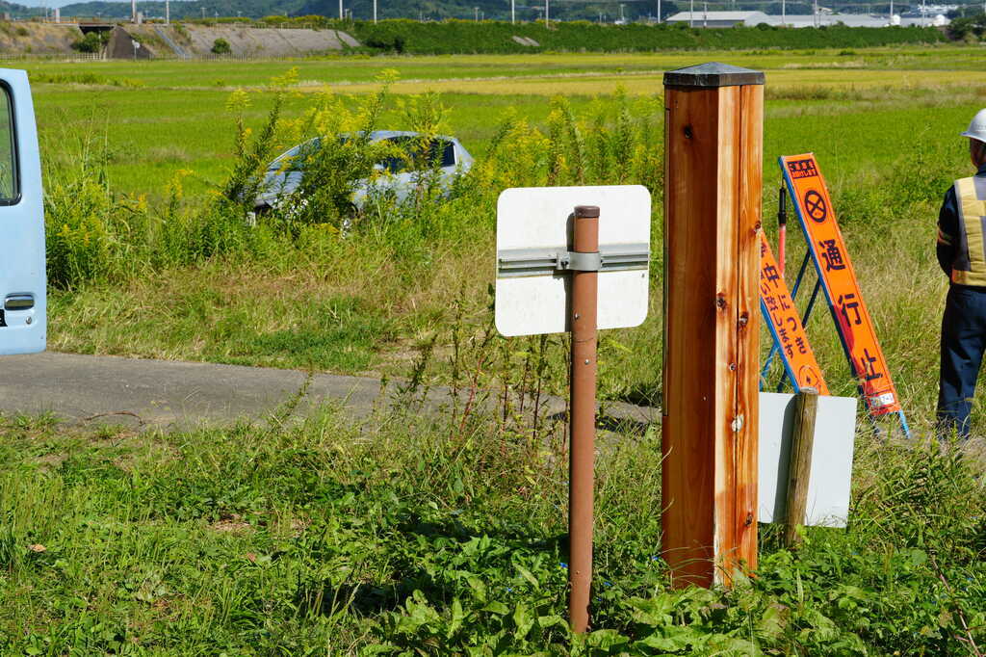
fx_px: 2012
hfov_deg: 27.5
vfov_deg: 18.5
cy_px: 328
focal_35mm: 74
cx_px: 493
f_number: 11
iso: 100
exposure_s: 1/160
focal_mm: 49
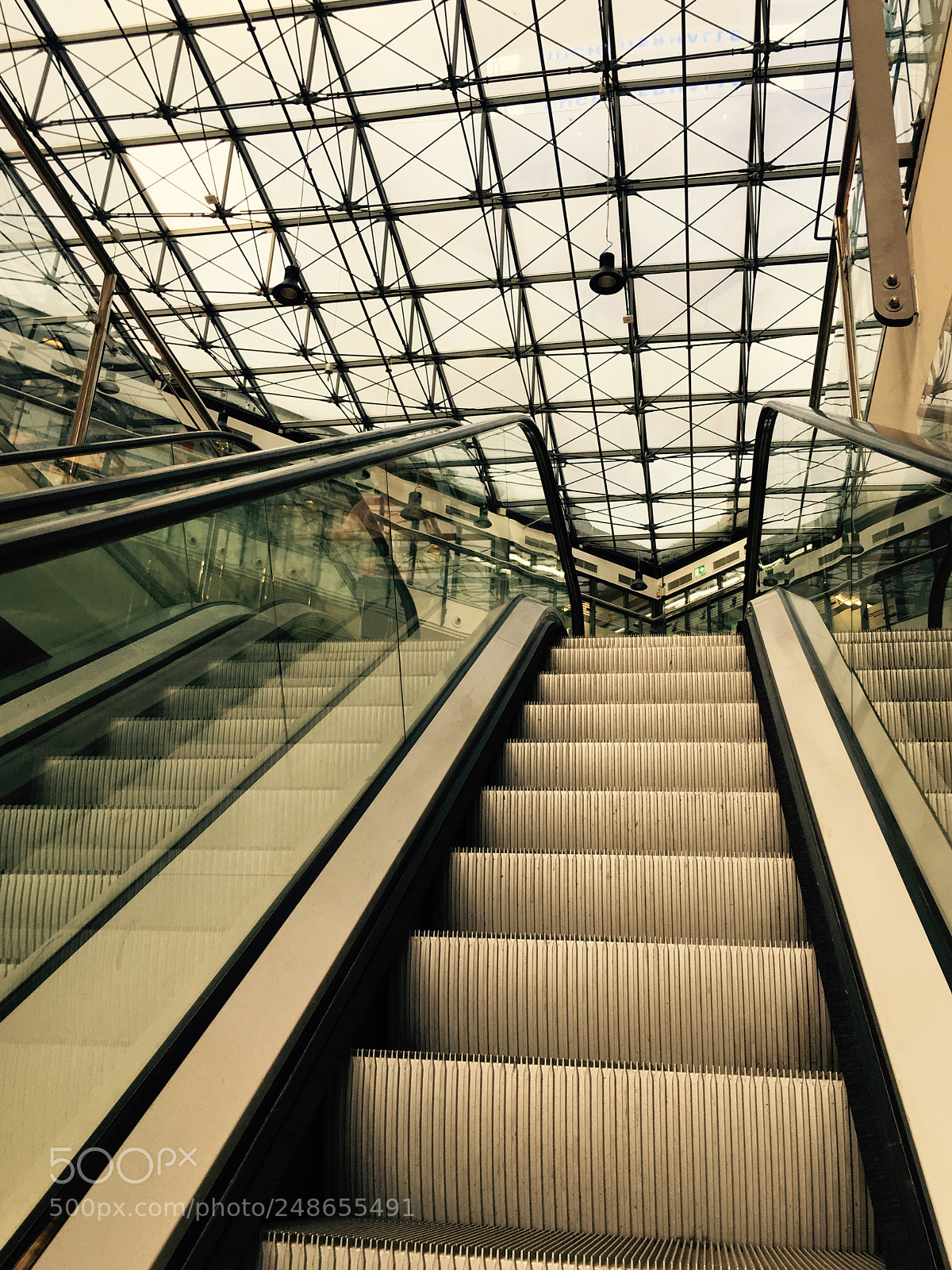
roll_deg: +1.7
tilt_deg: +24.2
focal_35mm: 29
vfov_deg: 61.7
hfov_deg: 48.2
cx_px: 476
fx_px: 1063
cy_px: 635
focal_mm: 4.15
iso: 32
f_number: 2.2
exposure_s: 1/100
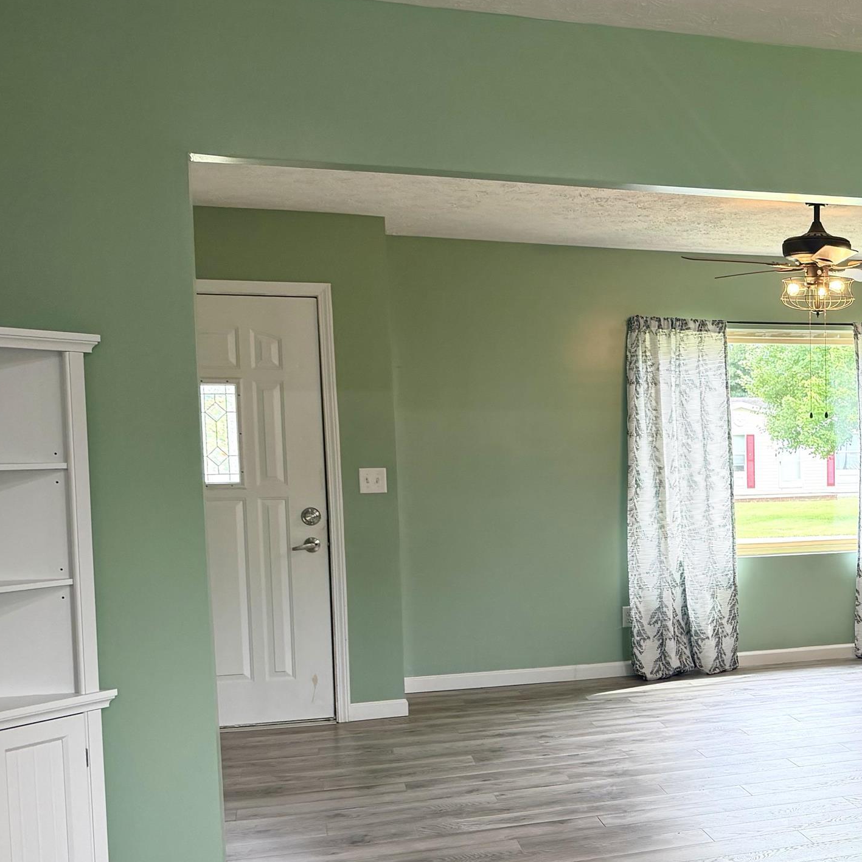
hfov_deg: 34.3
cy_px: 548
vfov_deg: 36.5
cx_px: 812
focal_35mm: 46
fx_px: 1296
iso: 200
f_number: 1.78
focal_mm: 6.76
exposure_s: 1/120
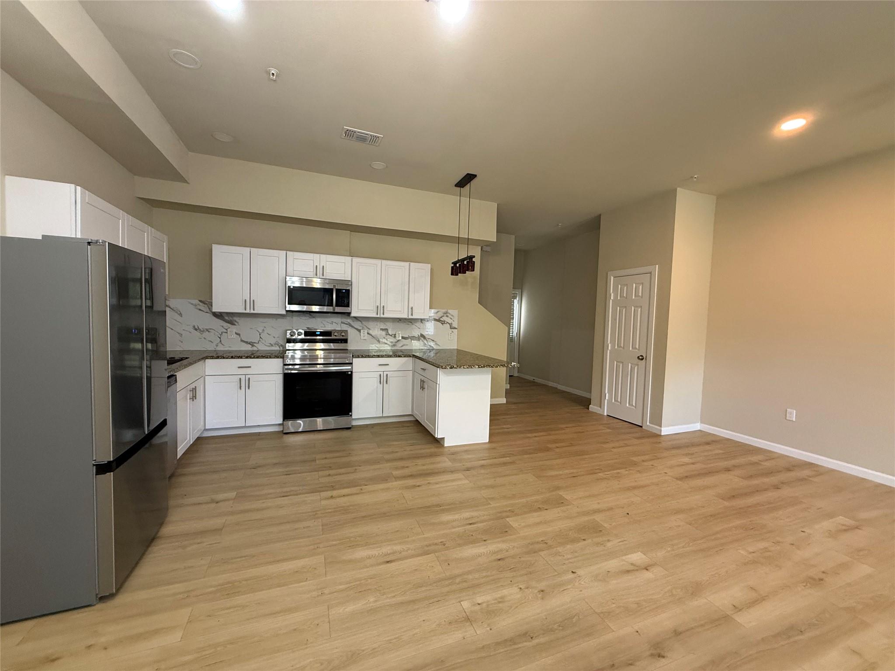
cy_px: 336
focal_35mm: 14
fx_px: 362
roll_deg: -1.5
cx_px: 448
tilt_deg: -2.2
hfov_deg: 102.1
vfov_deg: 85.7
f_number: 2.2
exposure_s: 1/60
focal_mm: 2.22
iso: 320
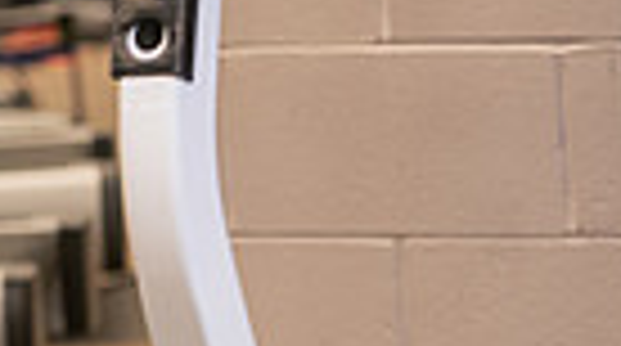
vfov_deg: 2.7
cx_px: -608
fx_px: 7396
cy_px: -29
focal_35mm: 450
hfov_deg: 4.7
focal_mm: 102
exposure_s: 1/200
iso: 1000
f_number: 3.5
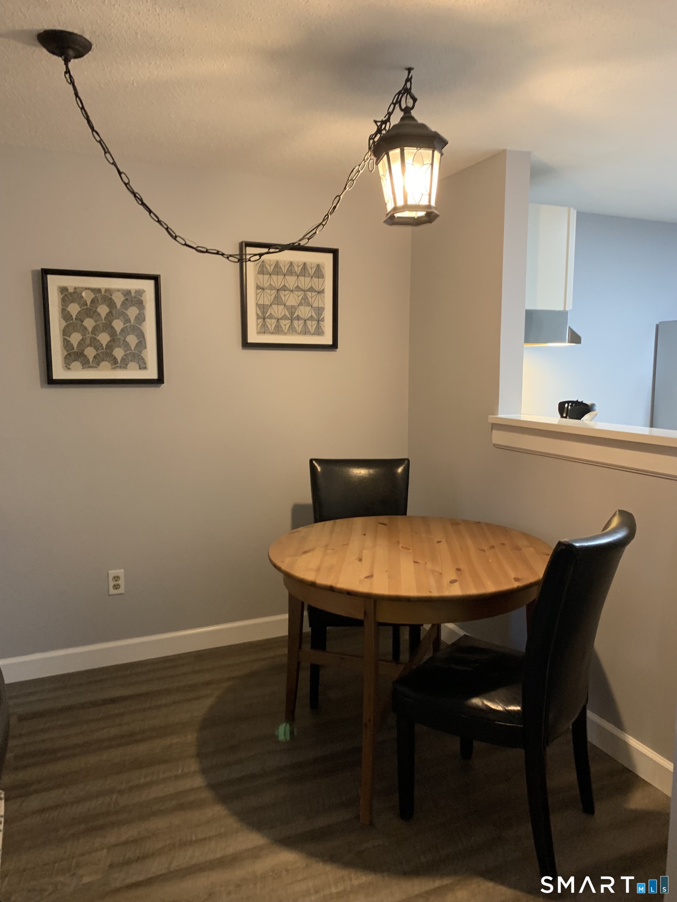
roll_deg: -0.9
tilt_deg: -5.9
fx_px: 678
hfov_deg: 53.1
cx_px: 338
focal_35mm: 26
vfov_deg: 67.3
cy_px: 451
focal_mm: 4.25
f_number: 1.8
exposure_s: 1/40
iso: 250
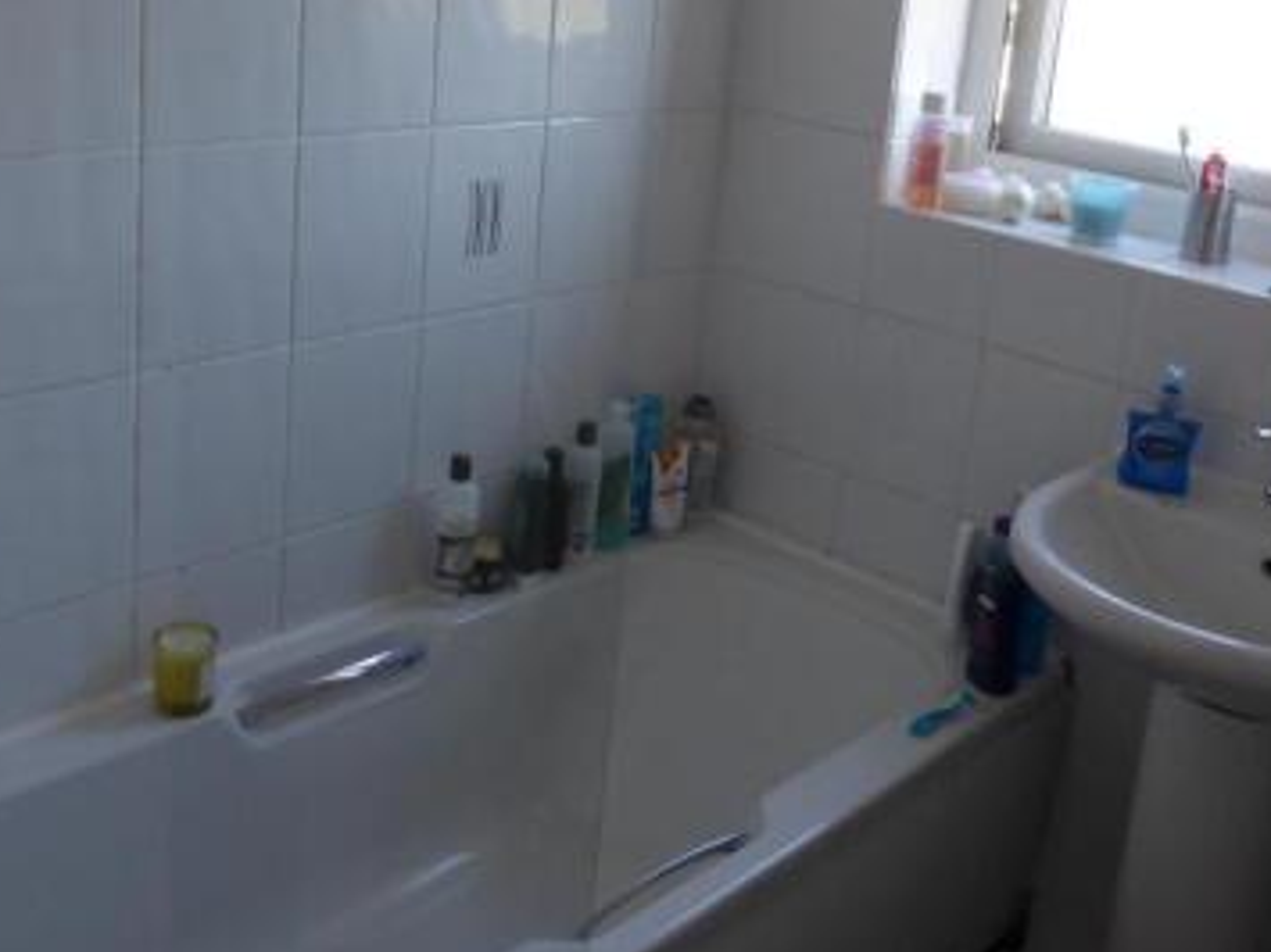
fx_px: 1505
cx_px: 643
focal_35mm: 41
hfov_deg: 45.8
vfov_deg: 34.5
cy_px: 259
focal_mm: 4.3
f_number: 3.3
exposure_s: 1/60
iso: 200
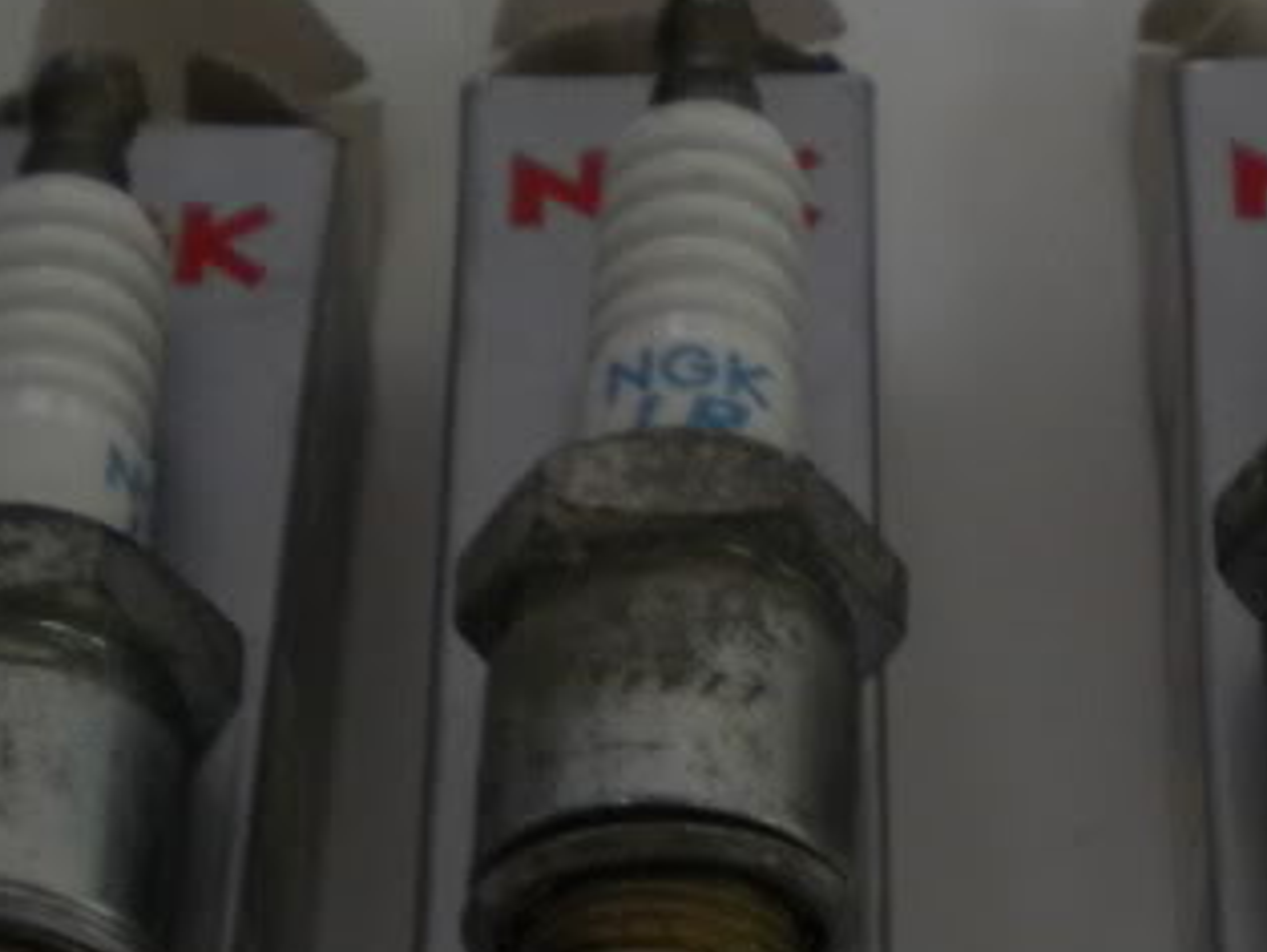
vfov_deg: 12.9
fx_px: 4176
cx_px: 1073
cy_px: 944
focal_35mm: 114
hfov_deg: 17.1
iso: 199
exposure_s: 1/60.5
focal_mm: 6.3
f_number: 3.1
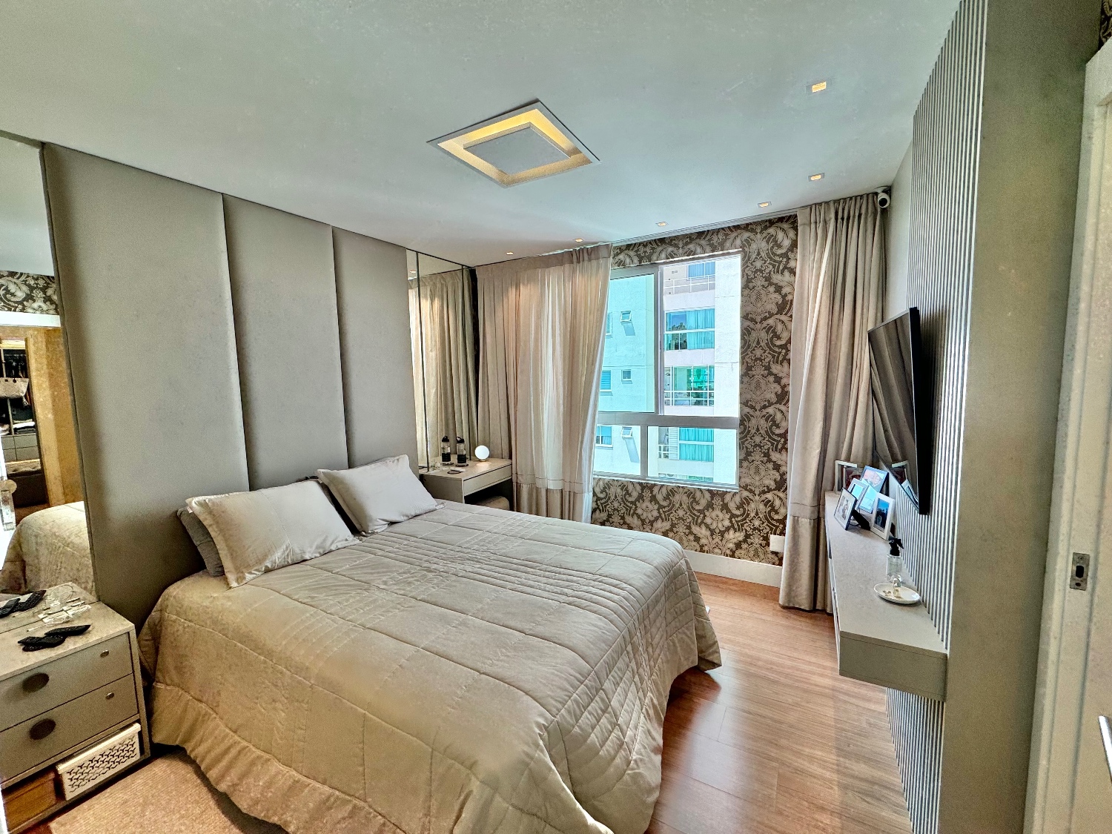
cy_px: 417
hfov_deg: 102.1
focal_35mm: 14
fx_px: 450
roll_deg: +2.1
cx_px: 556
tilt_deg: -5.8
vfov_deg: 85.7
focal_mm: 2.22
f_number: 2.2
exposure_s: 1/208
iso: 40
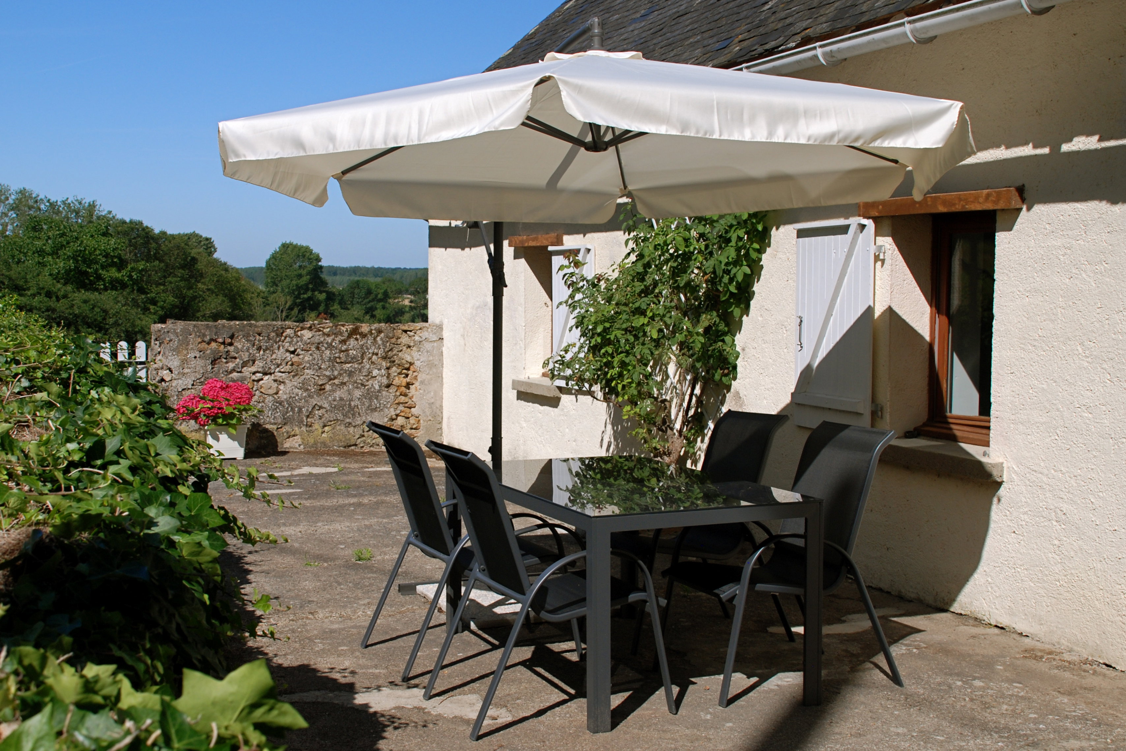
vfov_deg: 34.2
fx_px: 1220
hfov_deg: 49.6
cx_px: 563
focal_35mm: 39
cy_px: 376
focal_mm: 26
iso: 200
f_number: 7.1
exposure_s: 1/200
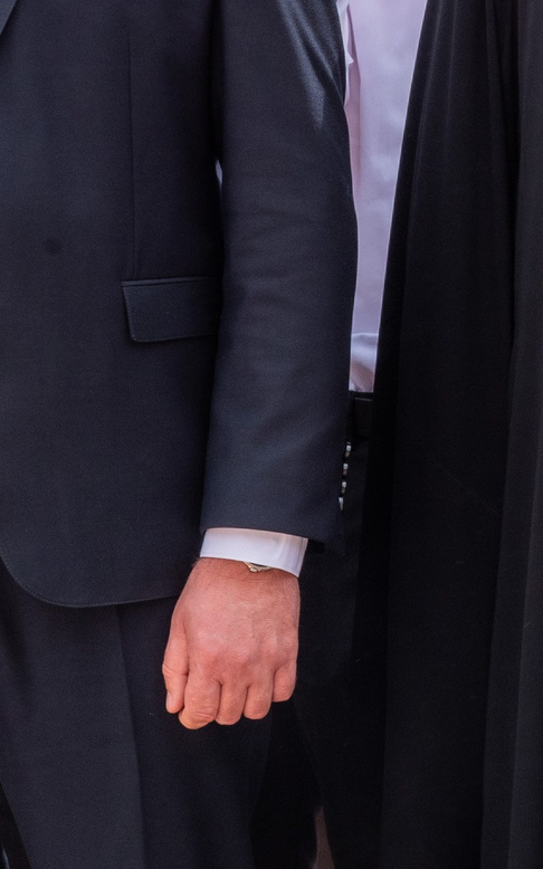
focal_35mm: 275
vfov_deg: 7.6
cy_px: -41
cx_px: 705
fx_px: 6514
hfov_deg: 4.8
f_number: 13
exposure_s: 1/160
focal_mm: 82
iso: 320
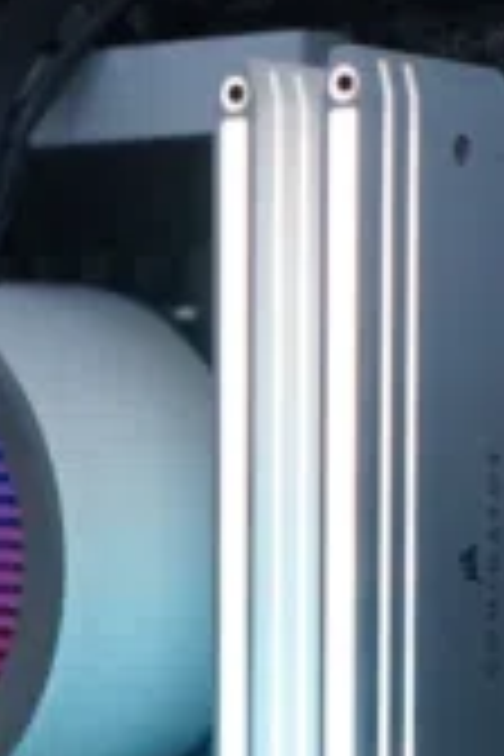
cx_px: 234
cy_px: 567
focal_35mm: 118
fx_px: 2478
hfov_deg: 11.6
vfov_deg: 17.3
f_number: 4.5
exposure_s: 1/60
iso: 400
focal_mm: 44
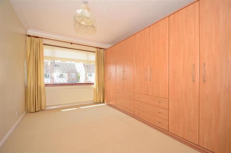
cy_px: 76
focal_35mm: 15
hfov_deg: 100.5
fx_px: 96
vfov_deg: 77.0
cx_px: 116
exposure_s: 1/125
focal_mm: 10
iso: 200
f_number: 5.6
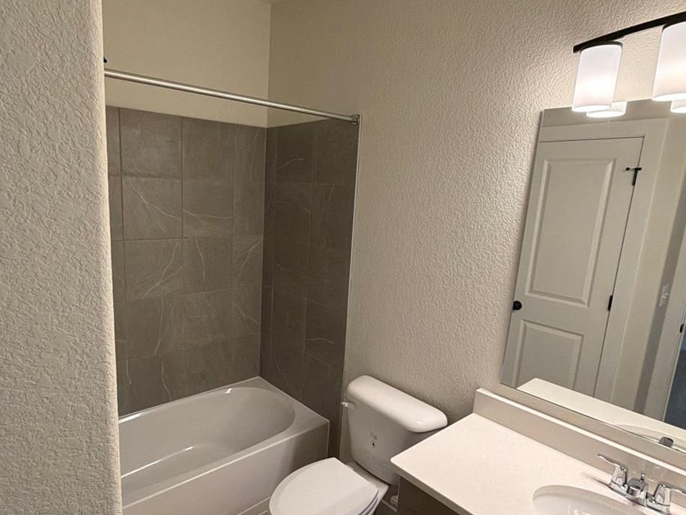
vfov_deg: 61.0
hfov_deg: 75.9
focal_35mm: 22
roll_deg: -2.6
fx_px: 436
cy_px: 274
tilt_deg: -13.0
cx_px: 294
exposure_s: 1/120
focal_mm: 2.22
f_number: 2.2
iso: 250
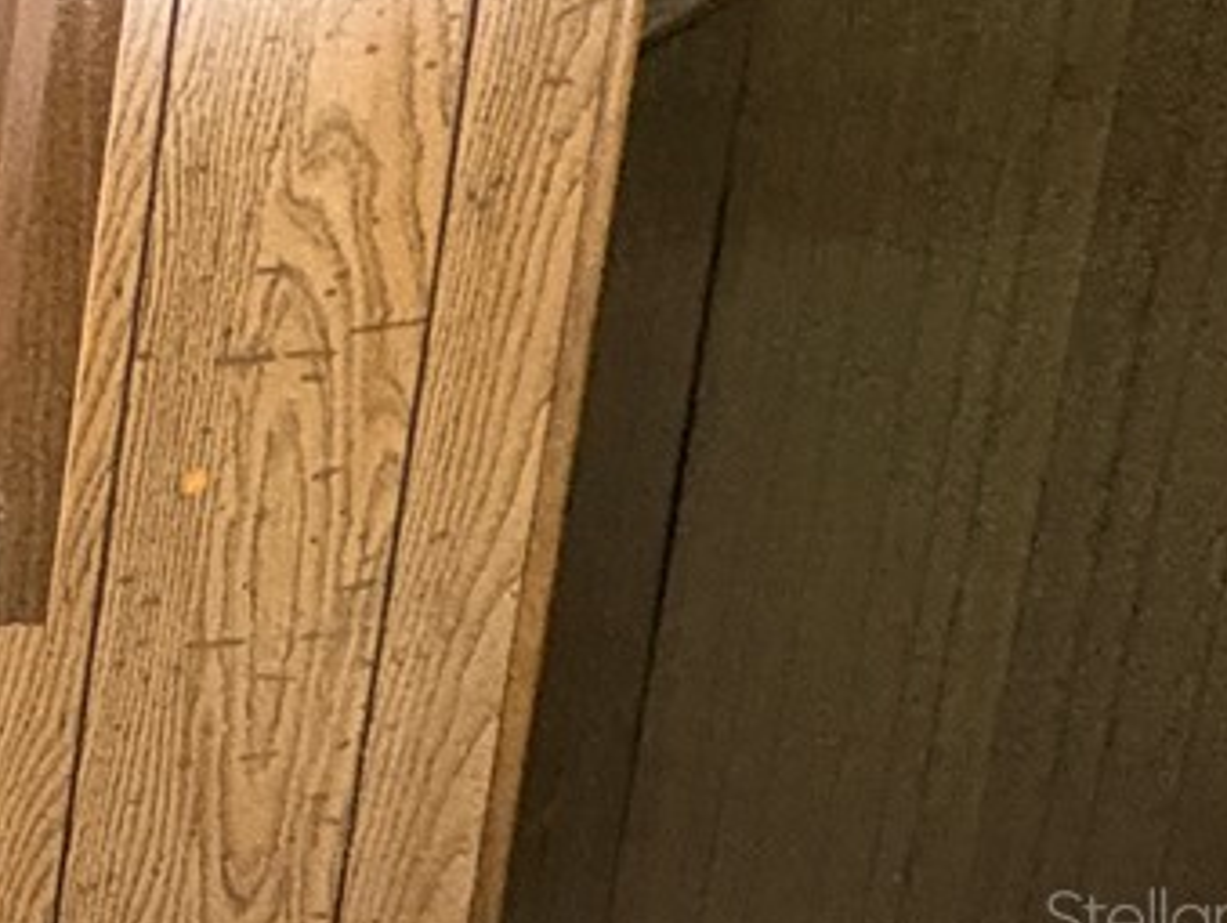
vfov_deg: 21.5
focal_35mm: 66
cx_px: -1509
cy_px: 916
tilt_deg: -9.6
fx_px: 2342
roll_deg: -0.8
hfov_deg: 16.6
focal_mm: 2.22
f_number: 2.2
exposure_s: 1/40
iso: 800
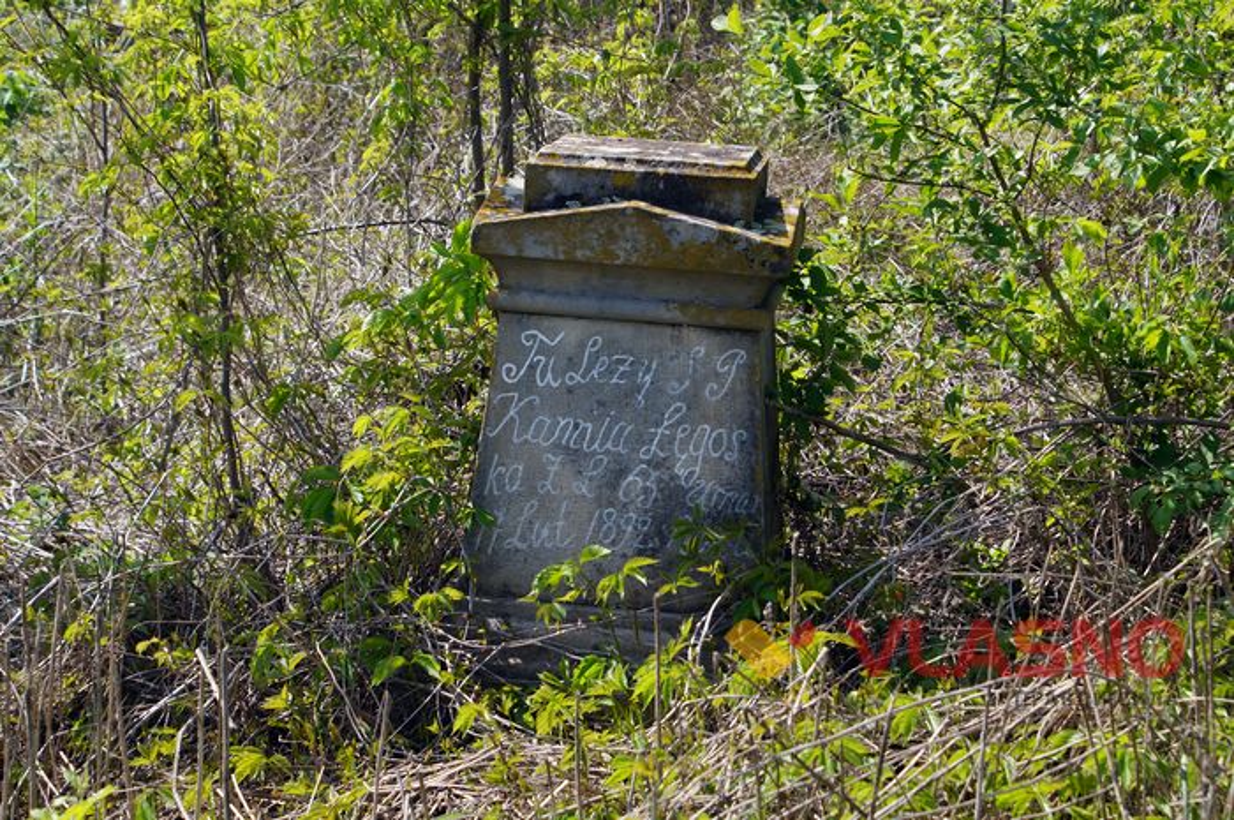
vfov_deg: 16.5
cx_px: 617
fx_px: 2825
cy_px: 410
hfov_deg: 24.6
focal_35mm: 82
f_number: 7.1
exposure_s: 1/125
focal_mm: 55
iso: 100
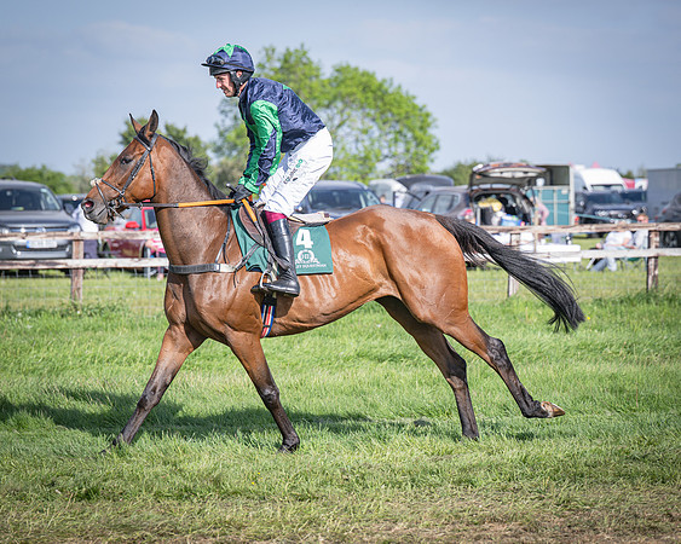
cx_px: 322
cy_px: 295
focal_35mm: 140
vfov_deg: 11.1
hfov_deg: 13.8
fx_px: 2812
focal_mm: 102
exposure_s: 1/1600
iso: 200
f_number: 3.5
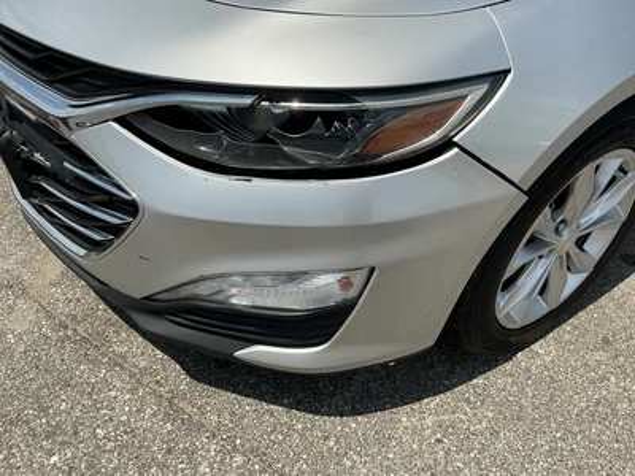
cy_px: 238
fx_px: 514
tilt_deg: -37.7
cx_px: 318
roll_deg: -5.0
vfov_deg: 49.7
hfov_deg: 63.4
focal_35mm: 28
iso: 25
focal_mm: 3
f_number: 1.8
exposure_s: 1/2801
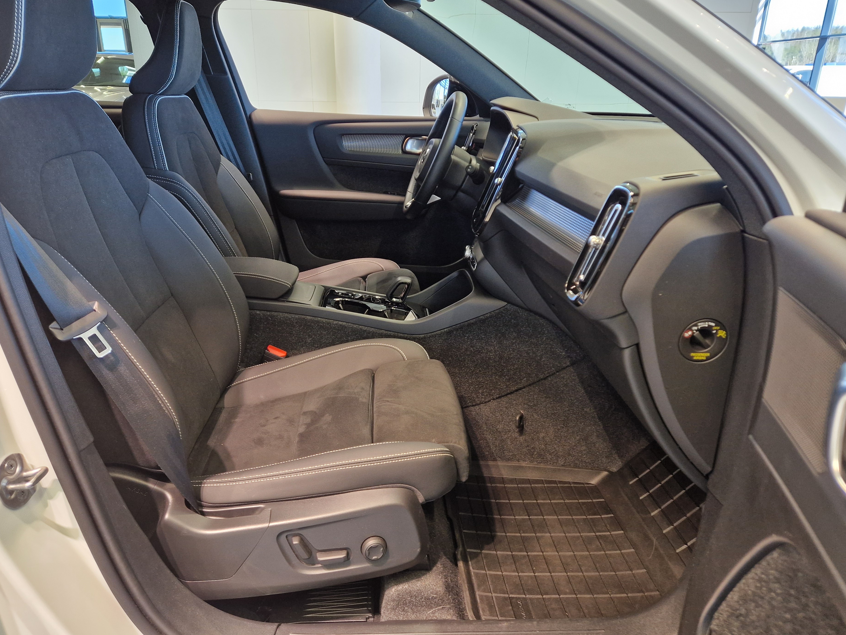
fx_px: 611
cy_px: 304
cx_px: 403
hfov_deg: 69.4
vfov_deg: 54.9
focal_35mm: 25
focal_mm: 5.4
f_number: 1.8
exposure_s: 1/100
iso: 200
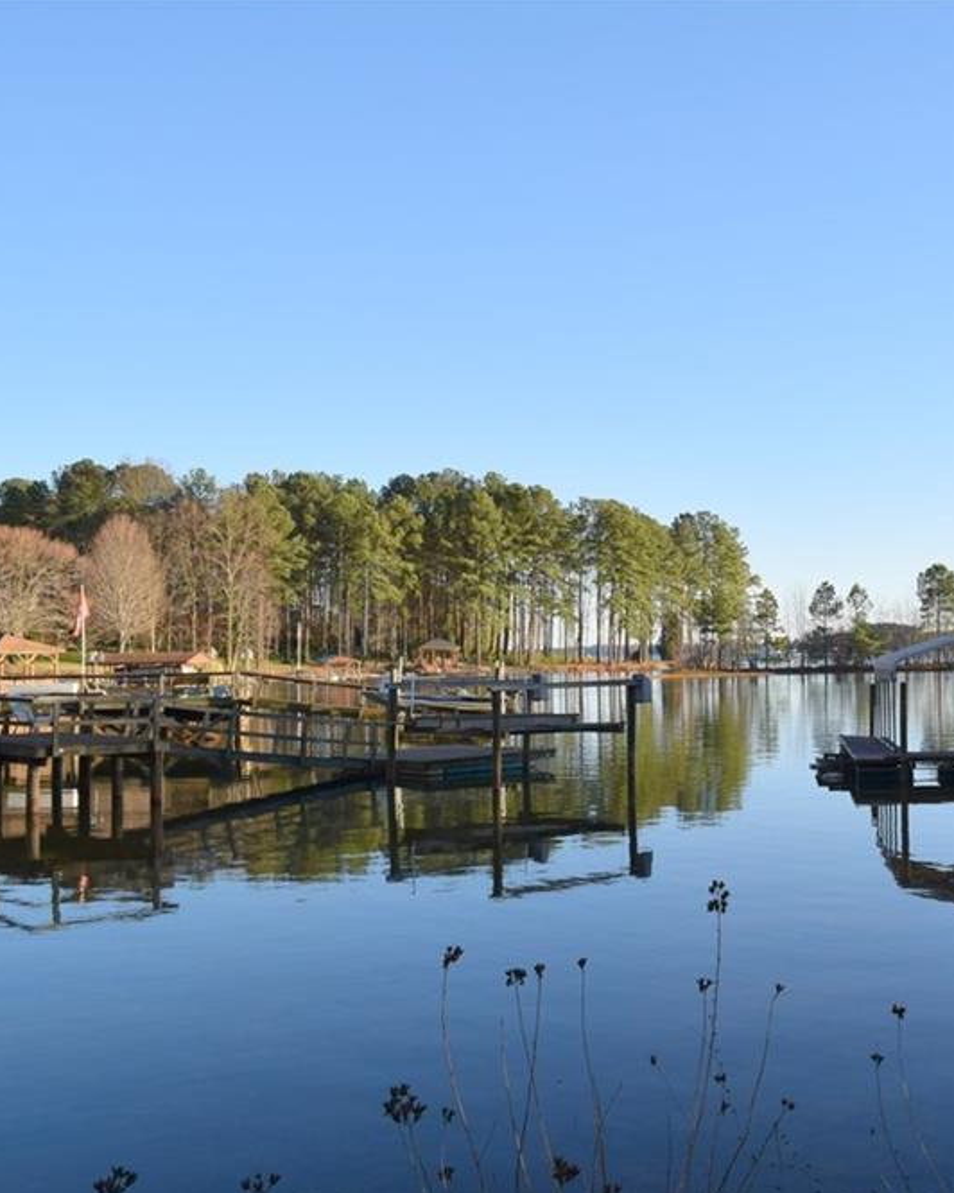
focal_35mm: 39
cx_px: 880
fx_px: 1376
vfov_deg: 46.8
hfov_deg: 35.7
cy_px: 608
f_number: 8
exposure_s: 1/250
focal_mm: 18
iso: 200
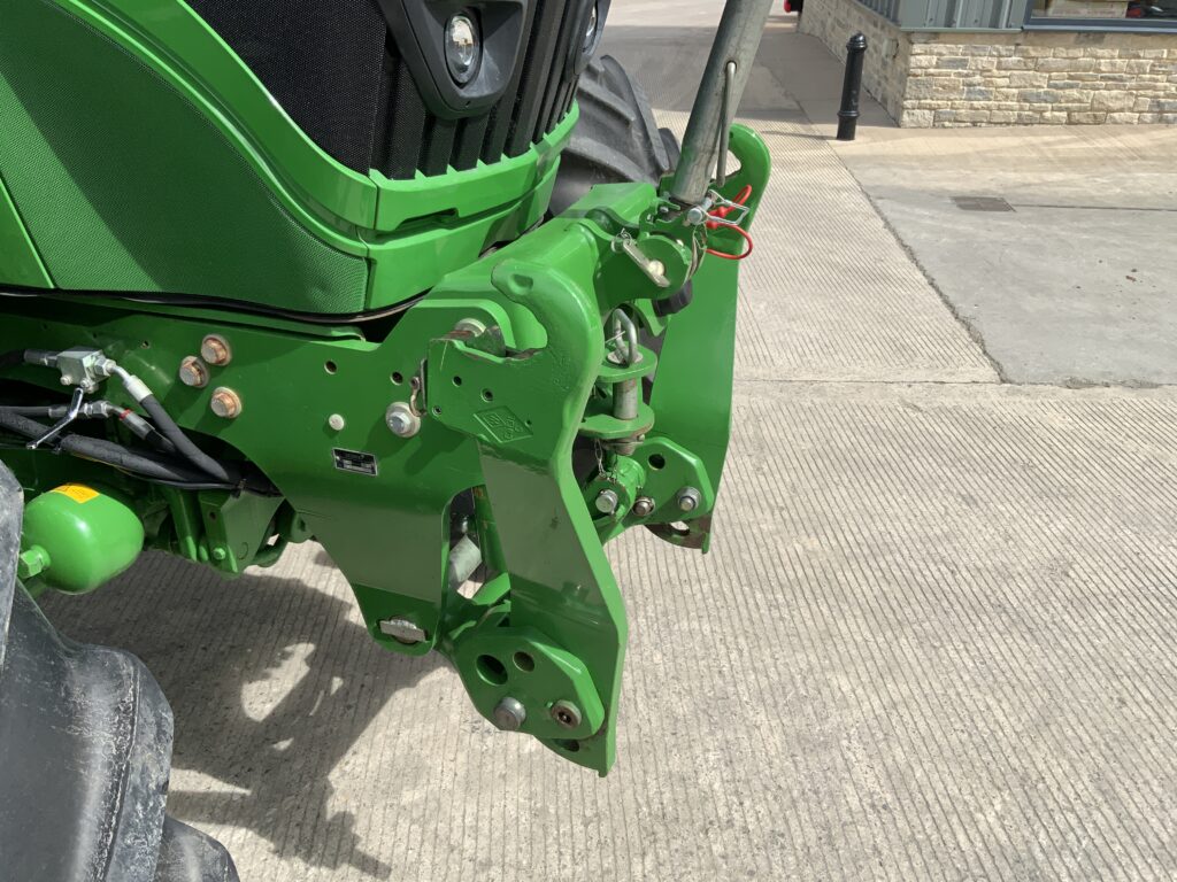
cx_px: 588
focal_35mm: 29
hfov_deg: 61.7
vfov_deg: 48.2
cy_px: 441
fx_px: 986
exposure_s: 1/1250
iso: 16
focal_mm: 3
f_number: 1.8
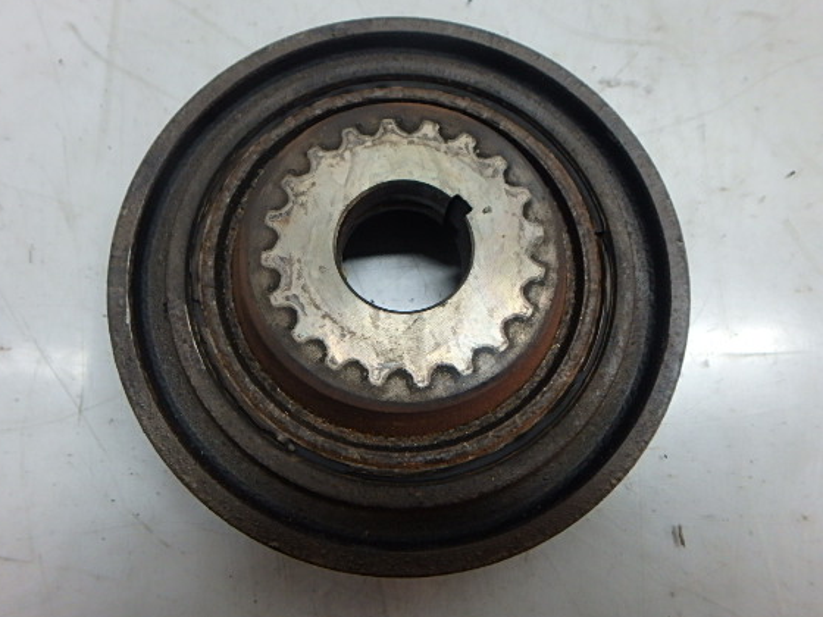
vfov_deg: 56.8
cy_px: 298
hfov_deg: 71.6
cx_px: 401
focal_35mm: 24
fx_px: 571
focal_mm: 3.7
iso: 250
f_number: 3.5
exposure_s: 1/30
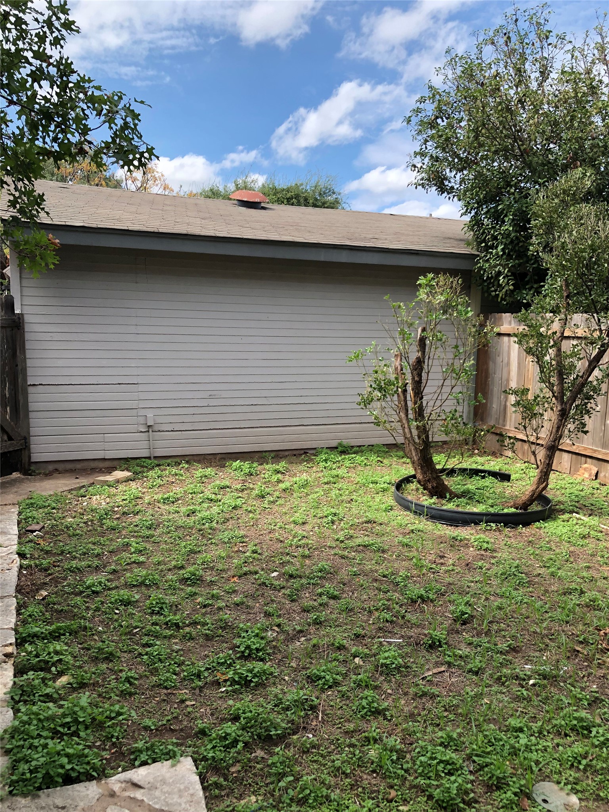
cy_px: 406
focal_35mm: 28
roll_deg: +0.8
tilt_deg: -3.1
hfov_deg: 49.7
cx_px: 304
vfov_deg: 63.4
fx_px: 657
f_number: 1.8
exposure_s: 1/934
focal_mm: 3.99
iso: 20
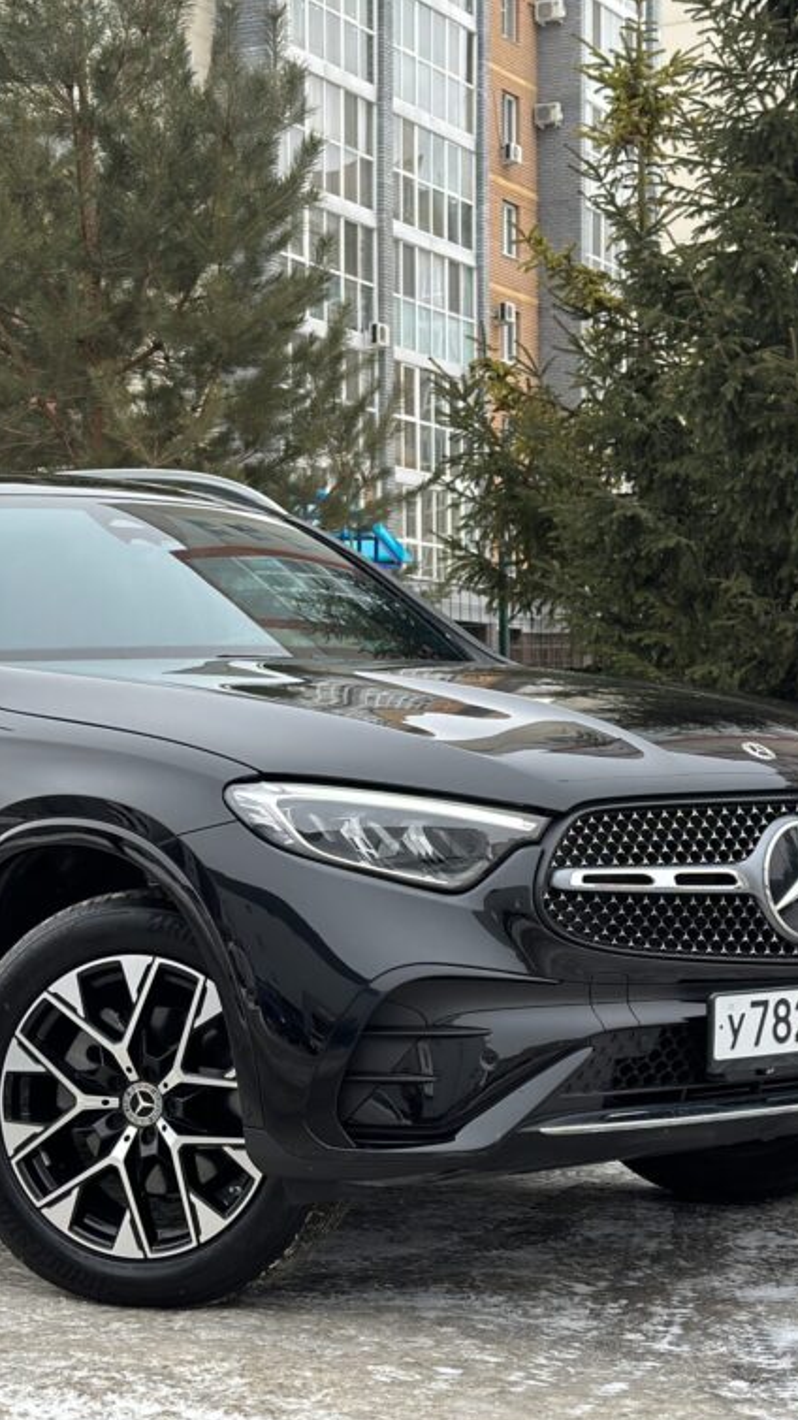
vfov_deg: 29.7
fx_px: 2671
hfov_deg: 16.9
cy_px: 719
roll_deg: +0.6
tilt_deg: -0.2
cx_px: 192
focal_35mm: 71
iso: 100
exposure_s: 1/203
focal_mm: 6.86
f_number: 1.78
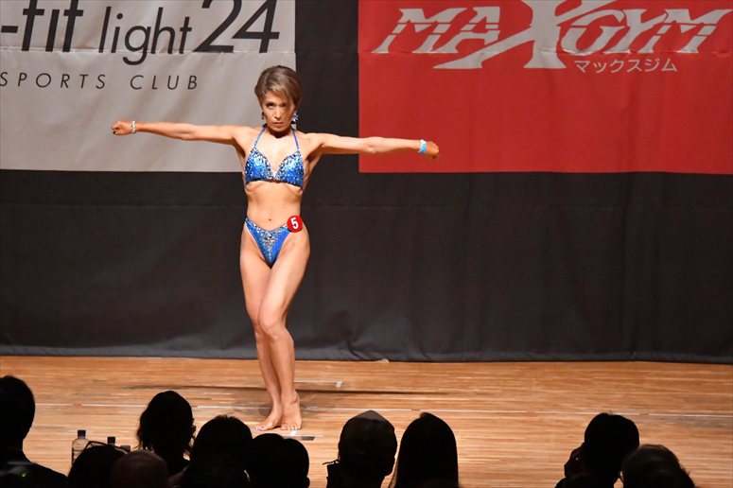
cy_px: 244
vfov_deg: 5.4
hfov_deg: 8.1
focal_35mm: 255
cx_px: 366
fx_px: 5190
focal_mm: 170
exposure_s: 1/400
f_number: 5.6
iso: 12800
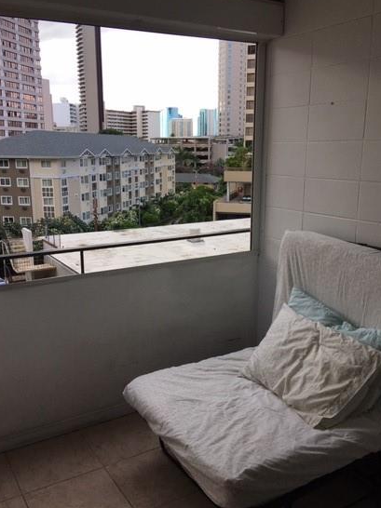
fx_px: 499
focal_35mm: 34
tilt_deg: -12.8
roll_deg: -1.1
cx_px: 198
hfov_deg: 41.8
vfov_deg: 54.0
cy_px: 256
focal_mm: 4.15
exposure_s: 1/242
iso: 25
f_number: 2.2
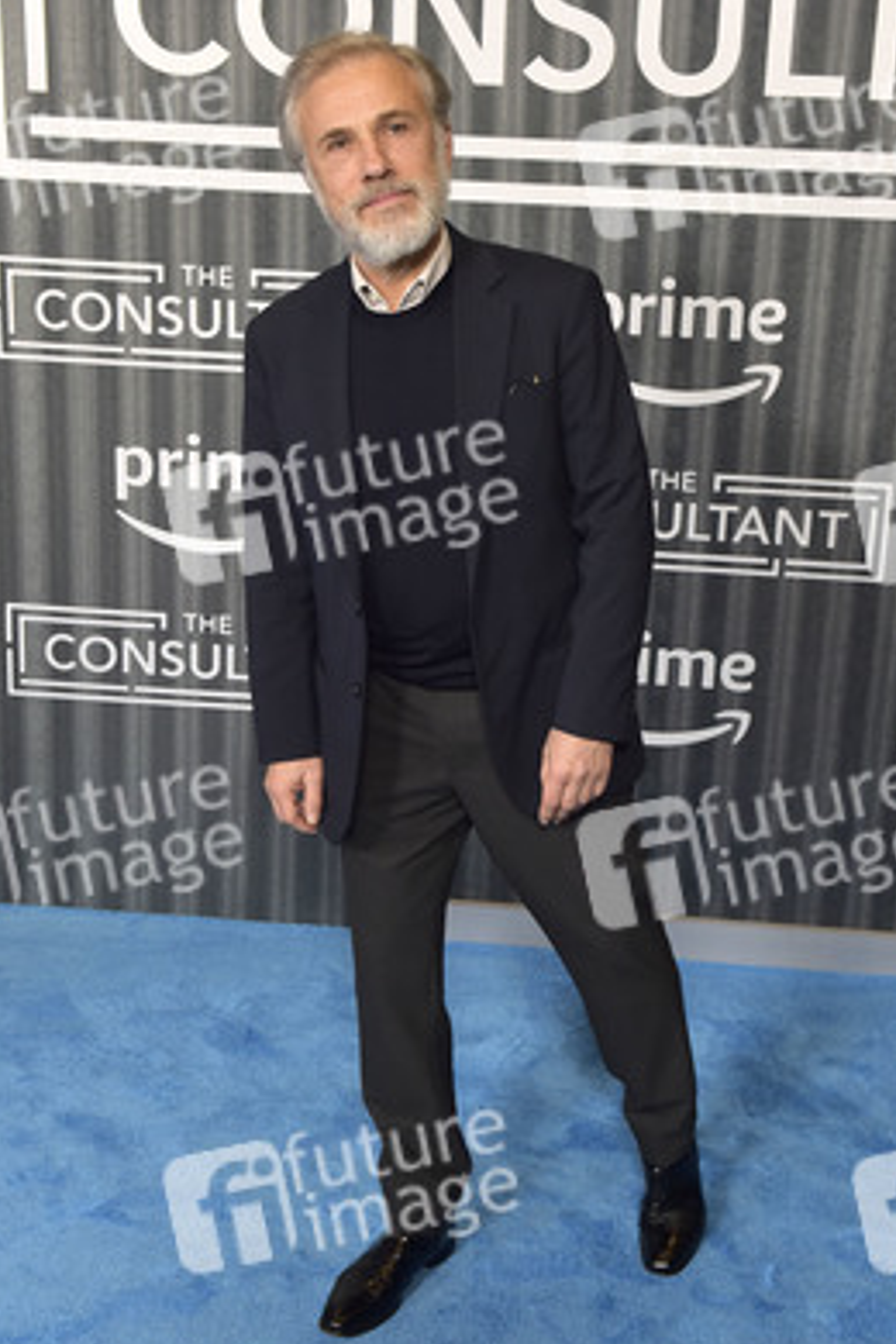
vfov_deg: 49.6
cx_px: 443
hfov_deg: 34.2
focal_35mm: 39
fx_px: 1456
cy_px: 675
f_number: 6.3
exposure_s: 1/250
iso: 2500
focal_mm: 38
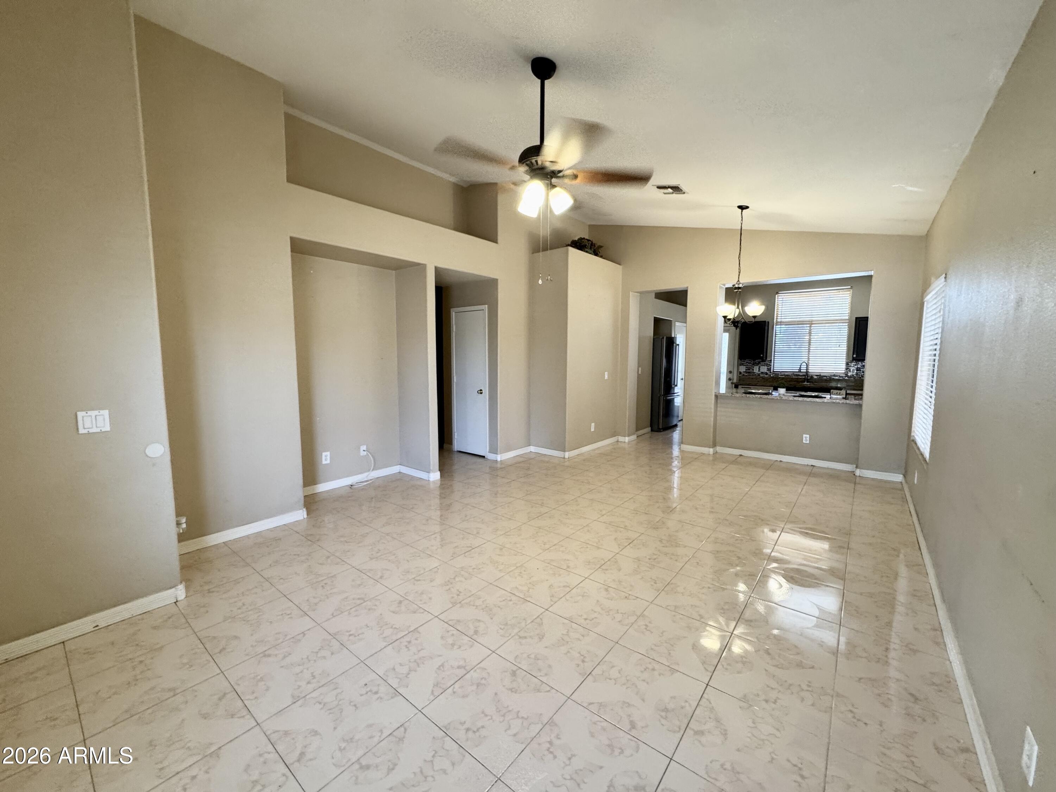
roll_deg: +1.1
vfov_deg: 85.7
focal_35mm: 14
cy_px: 396
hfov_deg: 102.1
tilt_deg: -5.4
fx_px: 427
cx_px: 528
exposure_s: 1/60
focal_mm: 2.22
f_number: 2.2
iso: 200
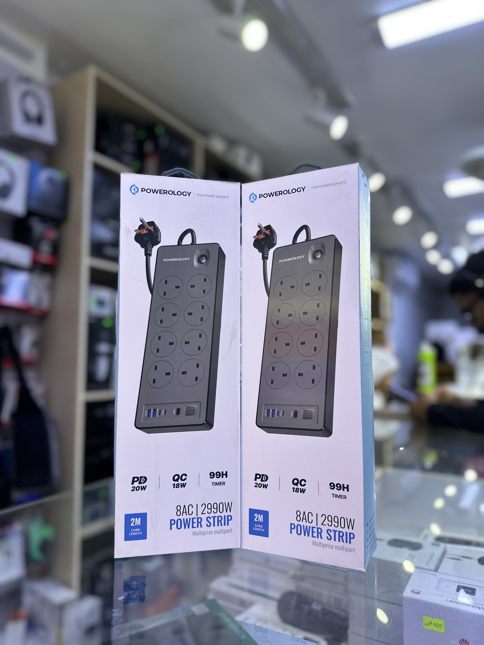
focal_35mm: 24
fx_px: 447
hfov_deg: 56.8
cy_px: 322
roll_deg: -0.8
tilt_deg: +4.8
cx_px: 242
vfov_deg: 71.6
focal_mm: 6.86
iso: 80
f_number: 1.78
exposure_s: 1/254
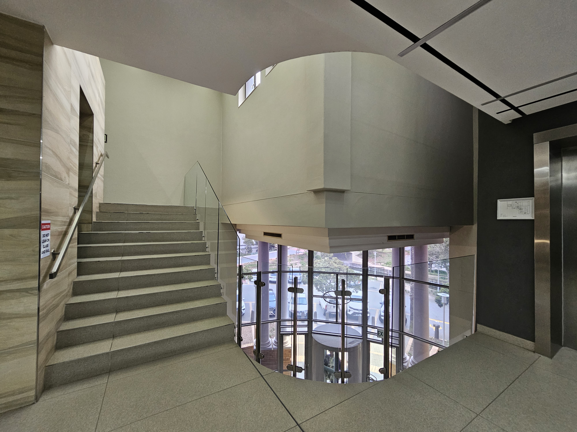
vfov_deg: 89.9
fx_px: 217
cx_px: 288
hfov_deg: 106.2
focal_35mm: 13
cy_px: 216
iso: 250
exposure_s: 1/50
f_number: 2.2
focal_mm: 2.2
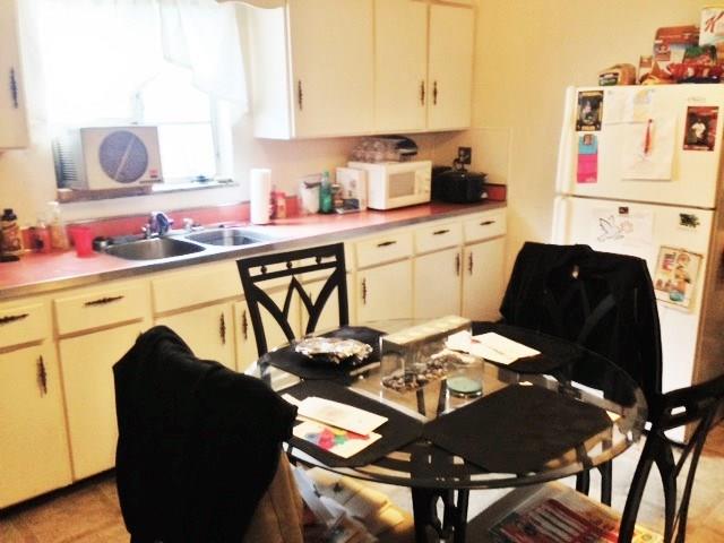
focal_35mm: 33
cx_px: 362
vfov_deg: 42.9
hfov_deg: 55.4
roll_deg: +0.6
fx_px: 690
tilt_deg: -14.4
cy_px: 272
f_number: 2.4
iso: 320
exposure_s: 1/20
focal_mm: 4.12
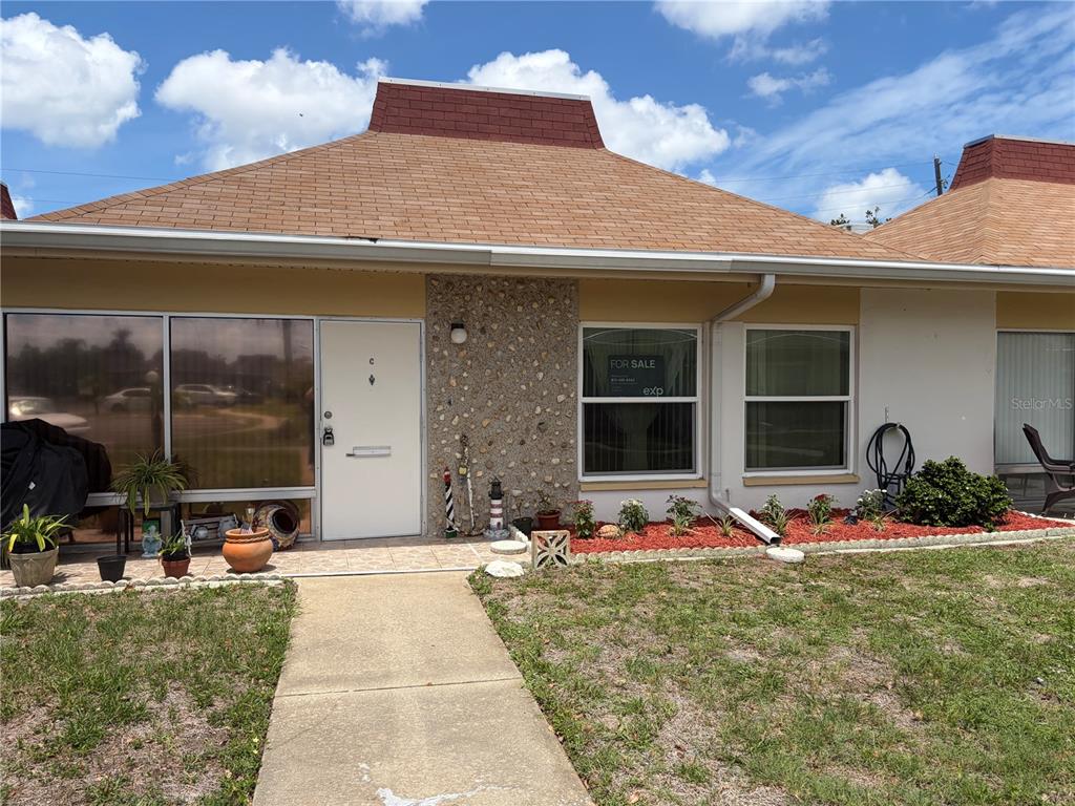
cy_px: 403
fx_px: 807
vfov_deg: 53.1
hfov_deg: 67.3
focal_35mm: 26
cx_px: 538
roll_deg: +0.6
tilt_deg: -1.1
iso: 64
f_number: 1.6
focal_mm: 5.96
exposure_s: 1/6329
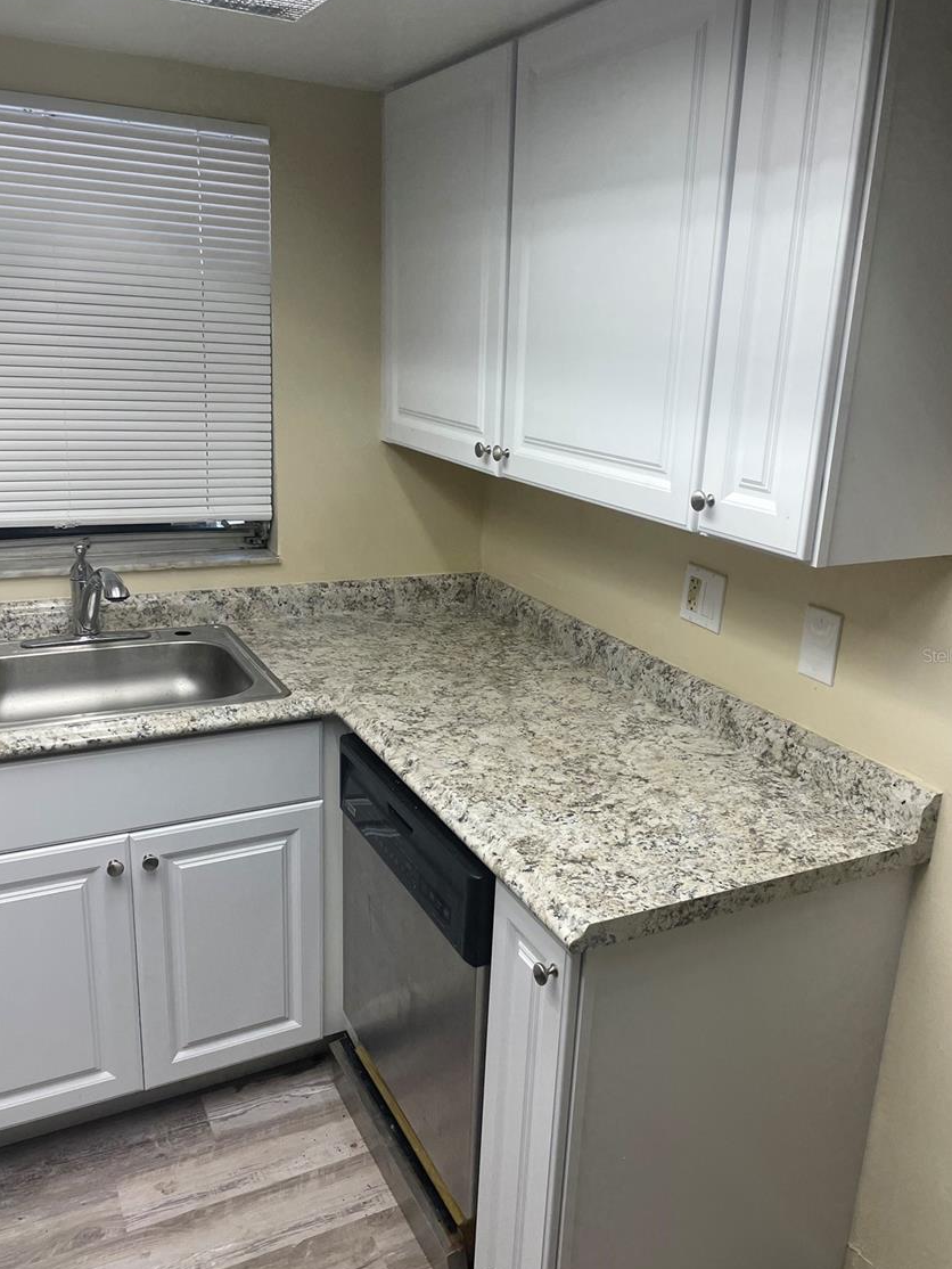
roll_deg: -2.2
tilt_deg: -17.0
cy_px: 655
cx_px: 491
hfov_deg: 49.8
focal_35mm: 28
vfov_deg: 63.4
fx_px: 1026
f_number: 1.6
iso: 50
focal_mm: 4.2
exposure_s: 1/120
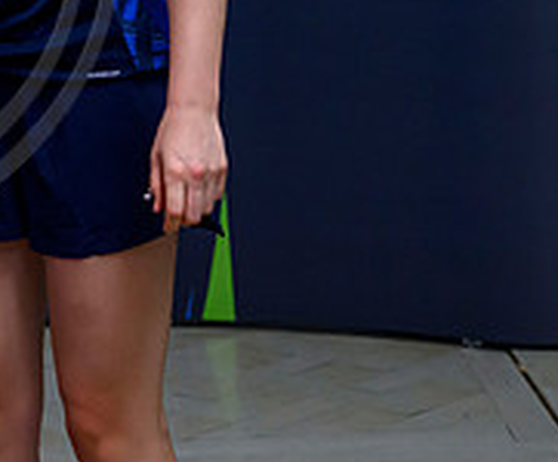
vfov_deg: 9.8
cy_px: -132
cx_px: -30
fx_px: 2646
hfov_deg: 11.9
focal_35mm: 158
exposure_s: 1/320
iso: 4000
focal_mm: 42
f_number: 3.5
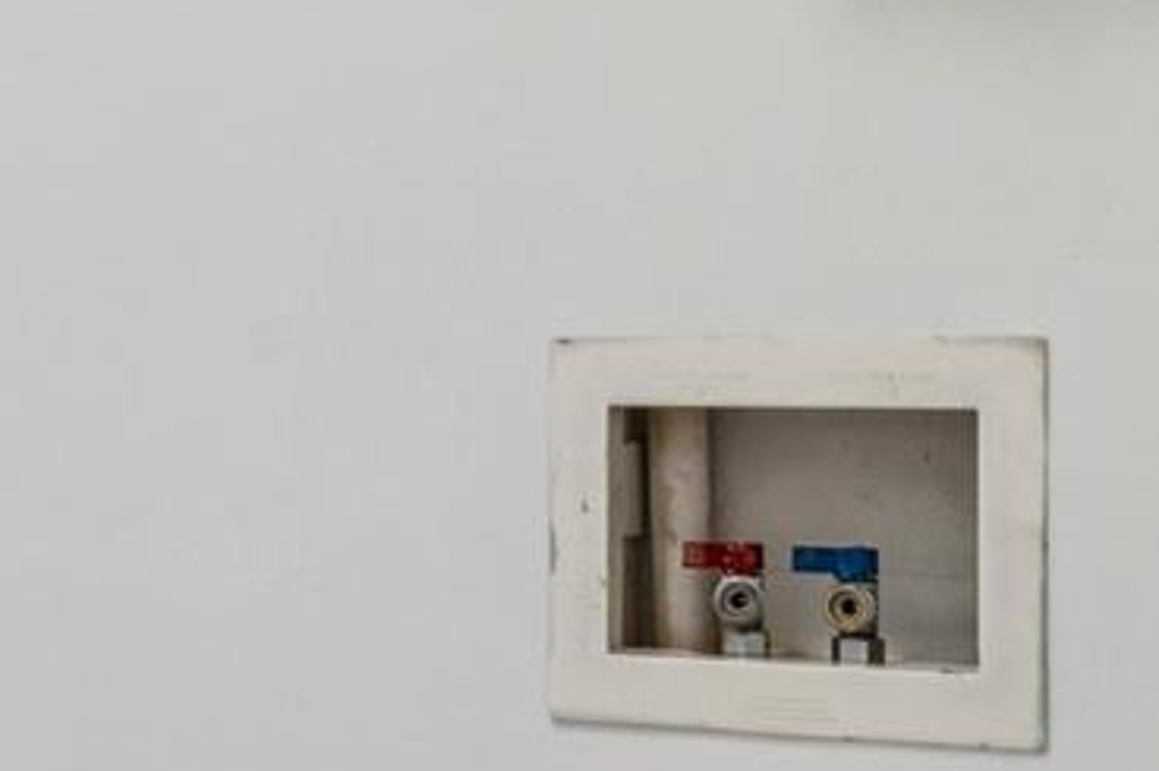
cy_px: 348
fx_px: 2971
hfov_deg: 19.6
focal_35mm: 92
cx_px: -507
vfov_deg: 14.8
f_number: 13
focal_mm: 16.6
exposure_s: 1.3
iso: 200
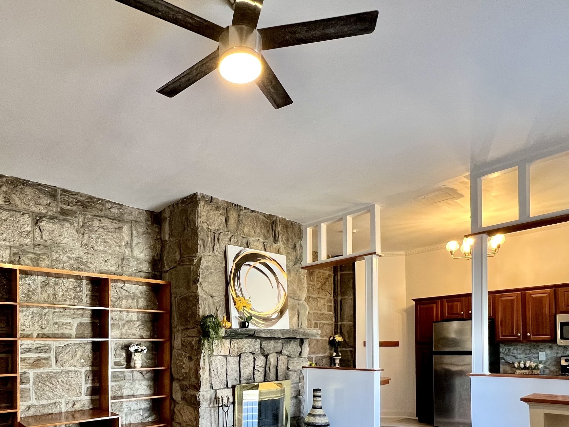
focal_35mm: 23
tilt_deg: -0.5
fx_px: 378
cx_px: 239
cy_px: 348
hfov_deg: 73.4
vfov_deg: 54.4
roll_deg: +0.4
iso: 200
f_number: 1.8
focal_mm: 1.57
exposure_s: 1/60
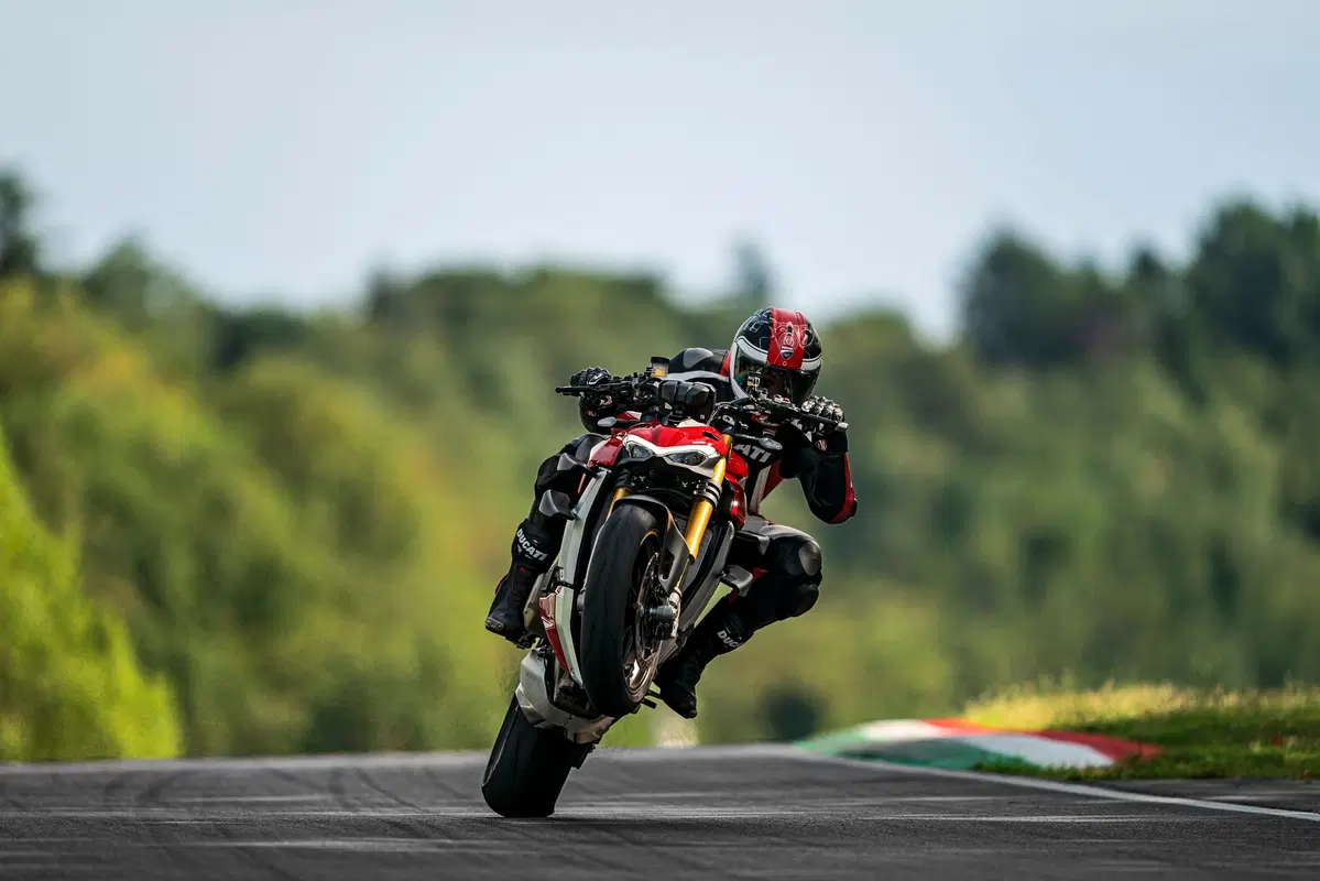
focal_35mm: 400
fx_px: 14669
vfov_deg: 3.4
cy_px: 440
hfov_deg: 5.2
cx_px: 660
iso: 100
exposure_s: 1/2000
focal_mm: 400
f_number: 2.8
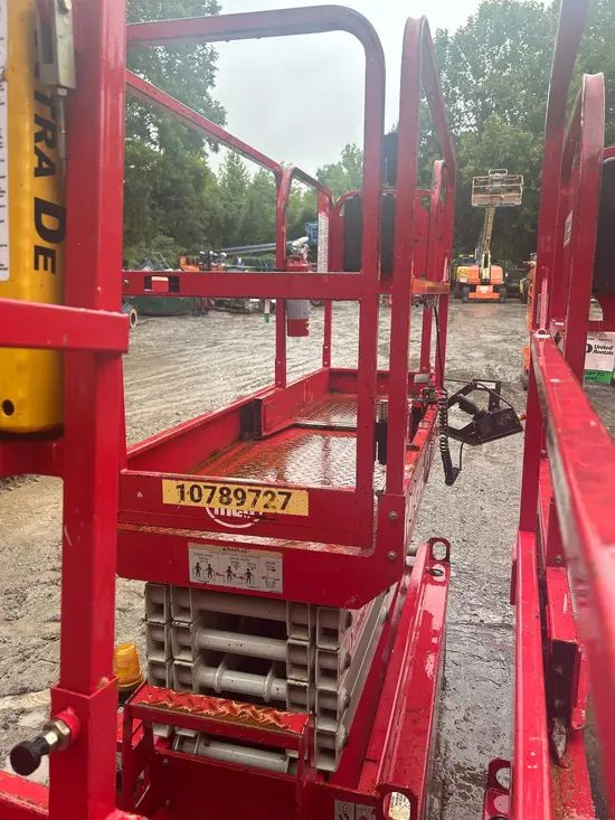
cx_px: 308
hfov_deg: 53.1
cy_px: 410
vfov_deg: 67.3
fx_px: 616
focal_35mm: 26
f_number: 1.5
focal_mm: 5.7
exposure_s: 1/342
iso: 50
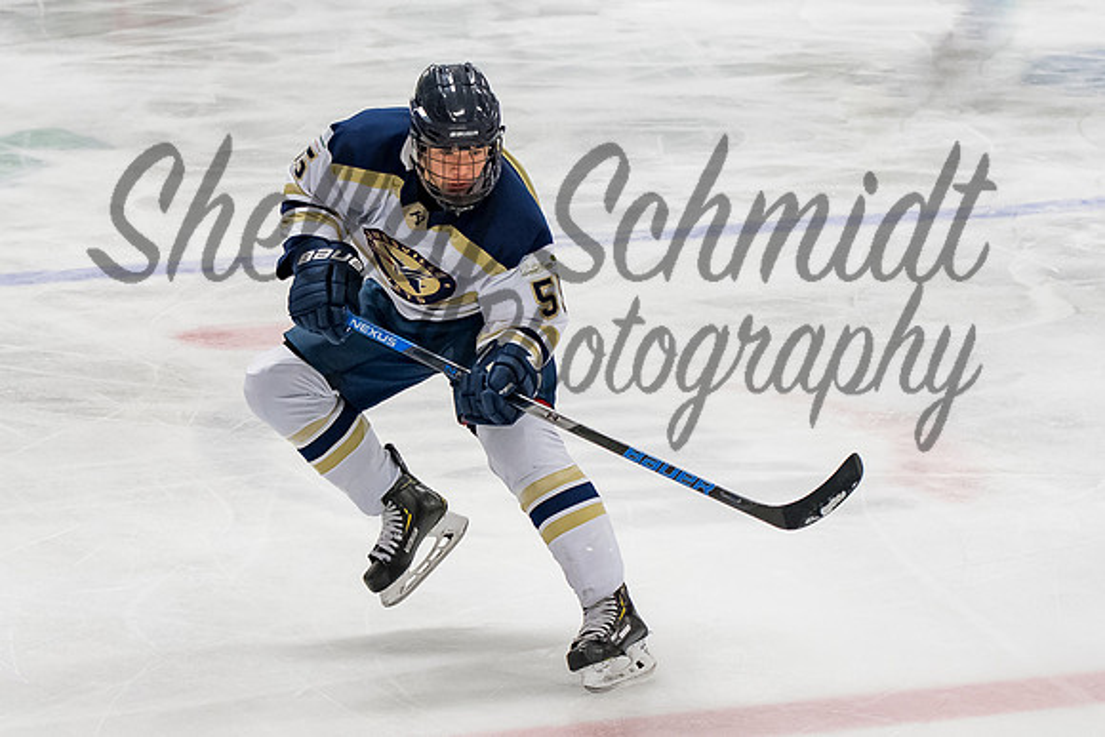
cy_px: 351
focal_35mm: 188
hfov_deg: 10.9
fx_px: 5763
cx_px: 472
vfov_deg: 7.3
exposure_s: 1/800
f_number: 3.2
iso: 2500
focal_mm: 82
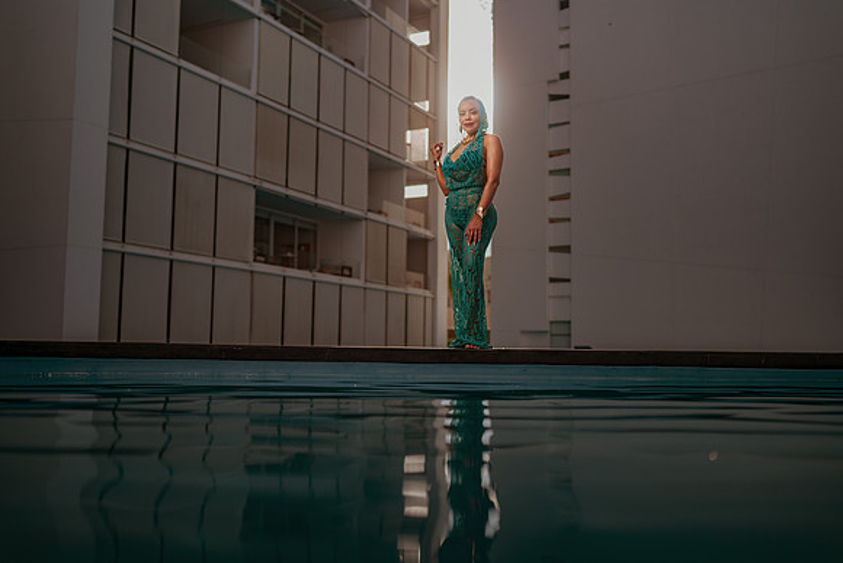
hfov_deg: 54.4
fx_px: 820
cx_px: 422
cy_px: 282
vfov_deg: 37.9
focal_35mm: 35
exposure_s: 1/8000
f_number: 1.8
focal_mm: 35
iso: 200
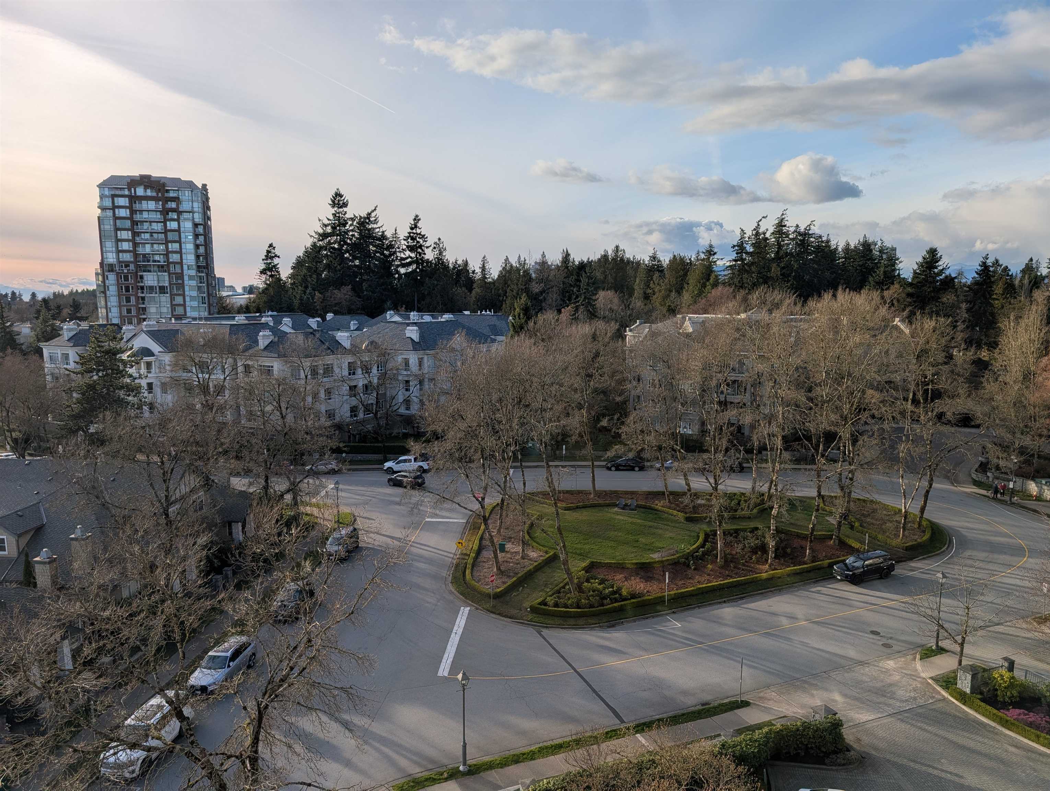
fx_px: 729
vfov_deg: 56.9
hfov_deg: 71.5
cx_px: 525
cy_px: 396
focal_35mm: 24
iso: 21
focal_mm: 6.9
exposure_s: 1/1404
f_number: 1.68
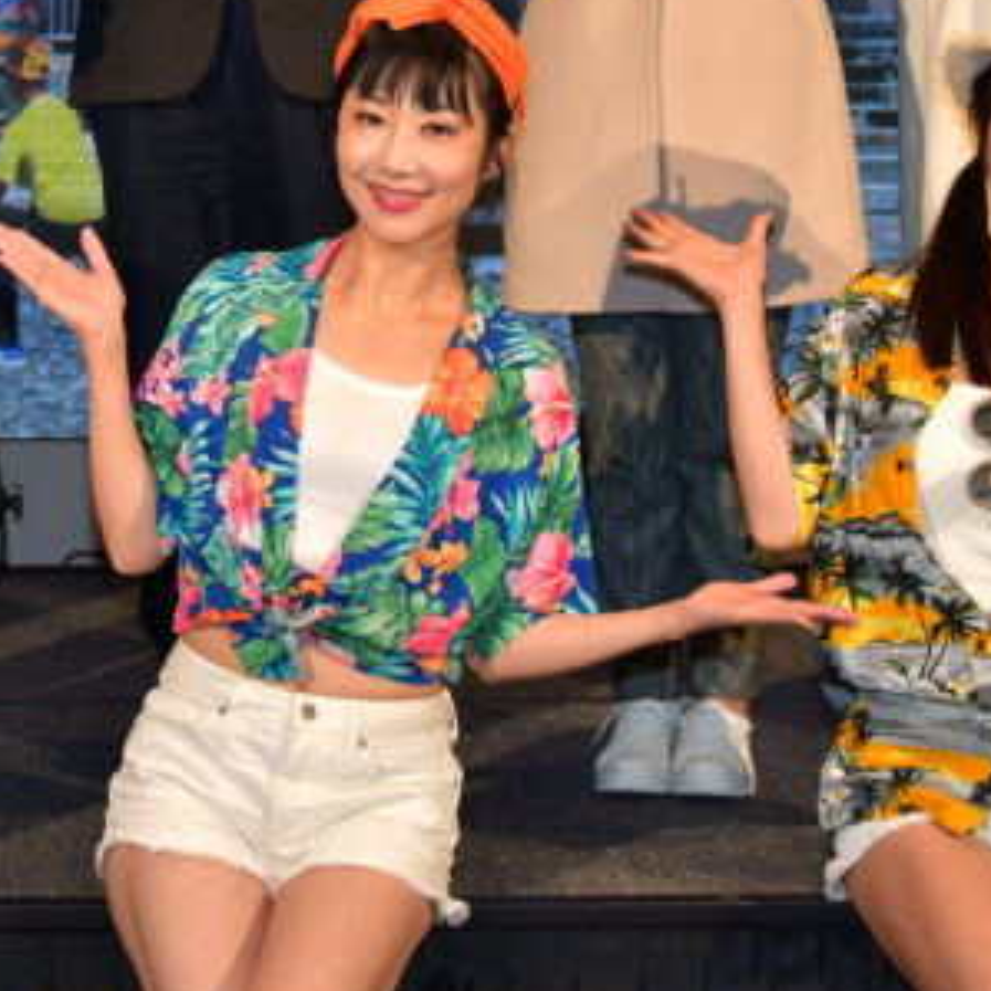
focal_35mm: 134
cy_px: -58
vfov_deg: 12.8
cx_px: 315
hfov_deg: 13.0
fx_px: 4340
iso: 800
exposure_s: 1/125
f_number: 7.1
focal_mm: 46
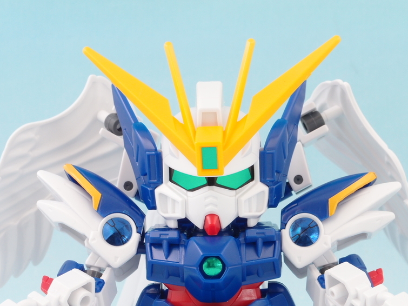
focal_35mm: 89
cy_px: 159
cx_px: 210
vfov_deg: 16.6
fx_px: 1049
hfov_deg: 22.0
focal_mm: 18.15
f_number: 8
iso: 100
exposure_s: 1/1.3
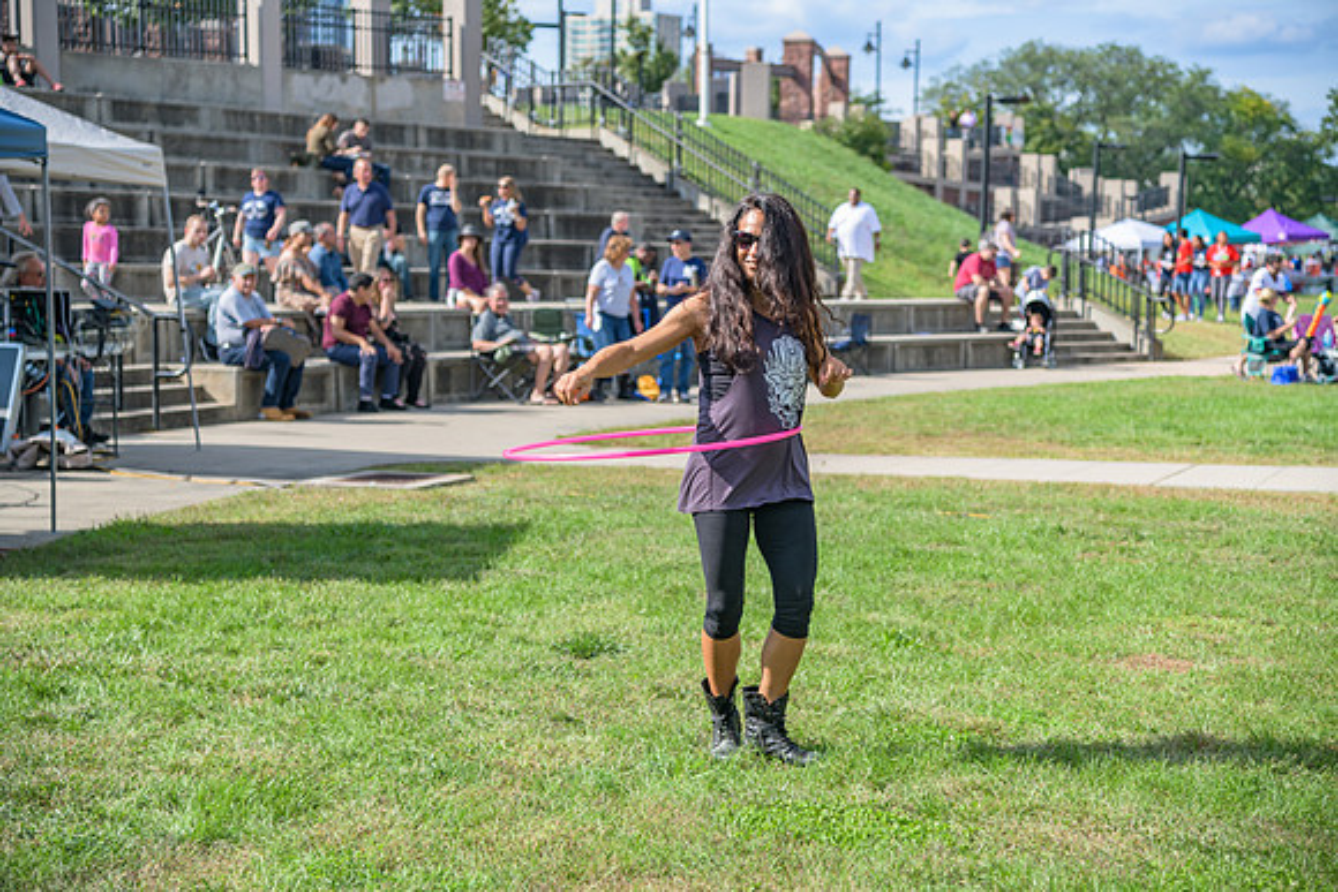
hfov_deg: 28.8
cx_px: 669
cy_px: 446
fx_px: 2602
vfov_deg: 19.5
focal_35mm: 70
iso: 64
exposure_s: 1/200
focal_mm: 70
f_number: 4
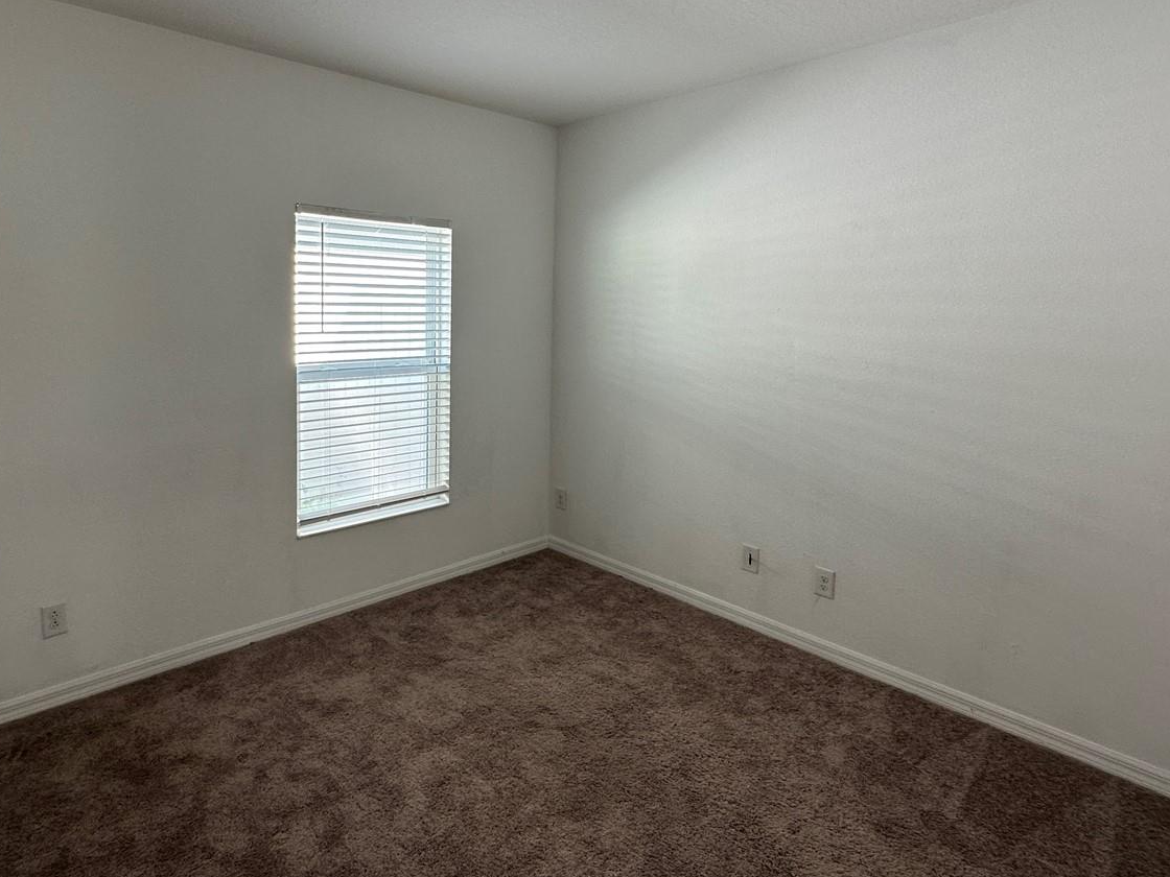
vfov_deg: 65.3
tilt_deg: -3.7
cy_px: 350
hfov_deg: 80.8
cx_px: 469
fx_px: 676
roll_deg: -2.0
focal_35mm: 20
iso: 80
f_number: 2.2
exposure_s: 1/120
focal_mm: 2.22
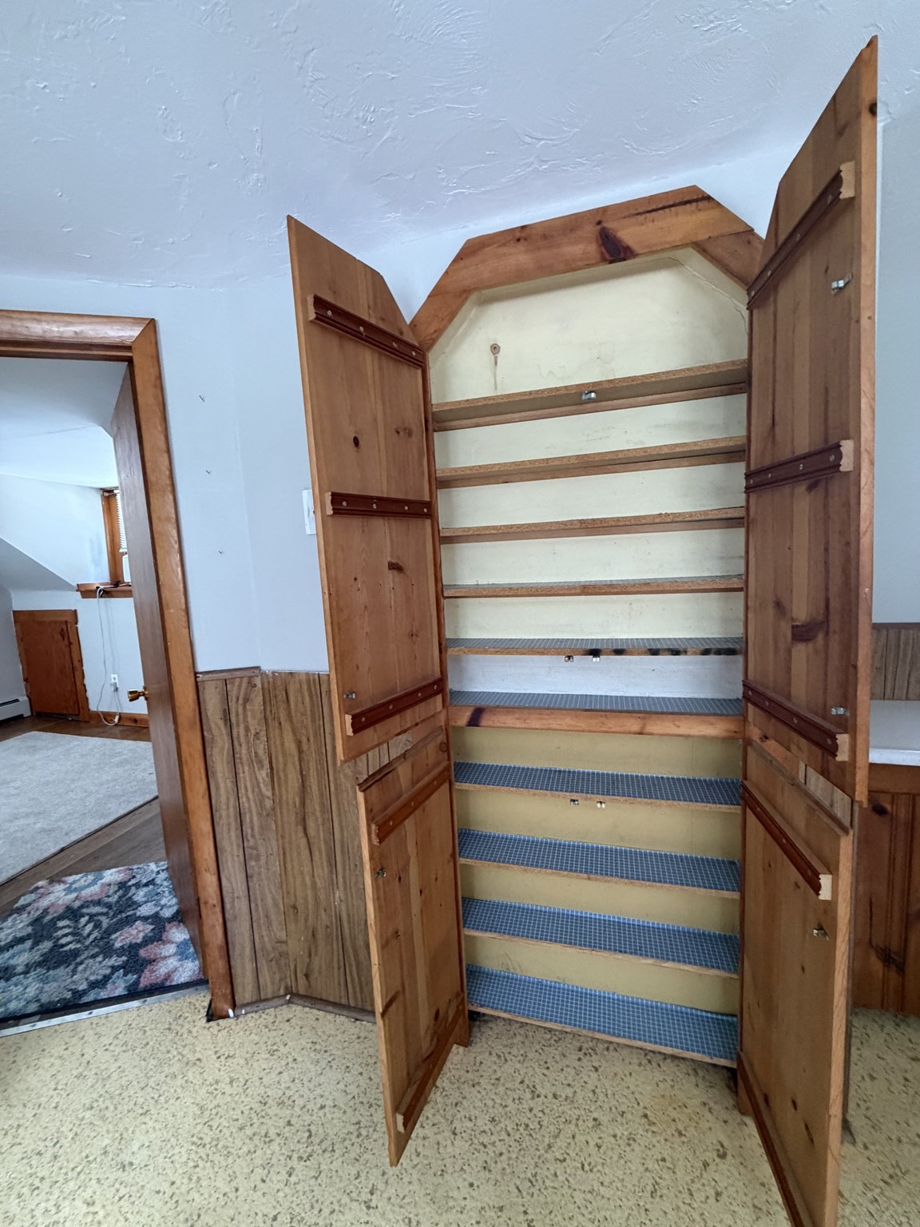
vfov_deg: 102.1
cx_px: 460
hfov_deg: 85.7
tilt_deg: -5.5
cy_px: 614
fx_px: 496
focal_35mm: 14
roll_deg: +2.5
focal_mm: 2.22
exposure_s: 1/60
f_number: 2.2
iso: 500
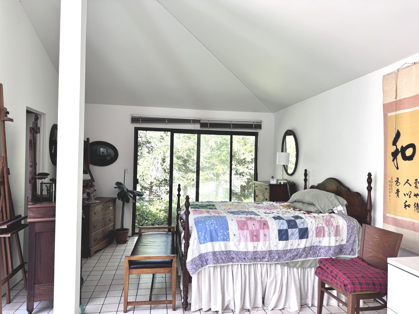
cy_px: 157
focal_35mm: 24
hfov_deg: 71.6
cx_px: 210
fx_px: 291
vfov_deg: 56.8
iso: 64
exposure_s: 1/139
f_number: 1.78
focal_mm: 6.76
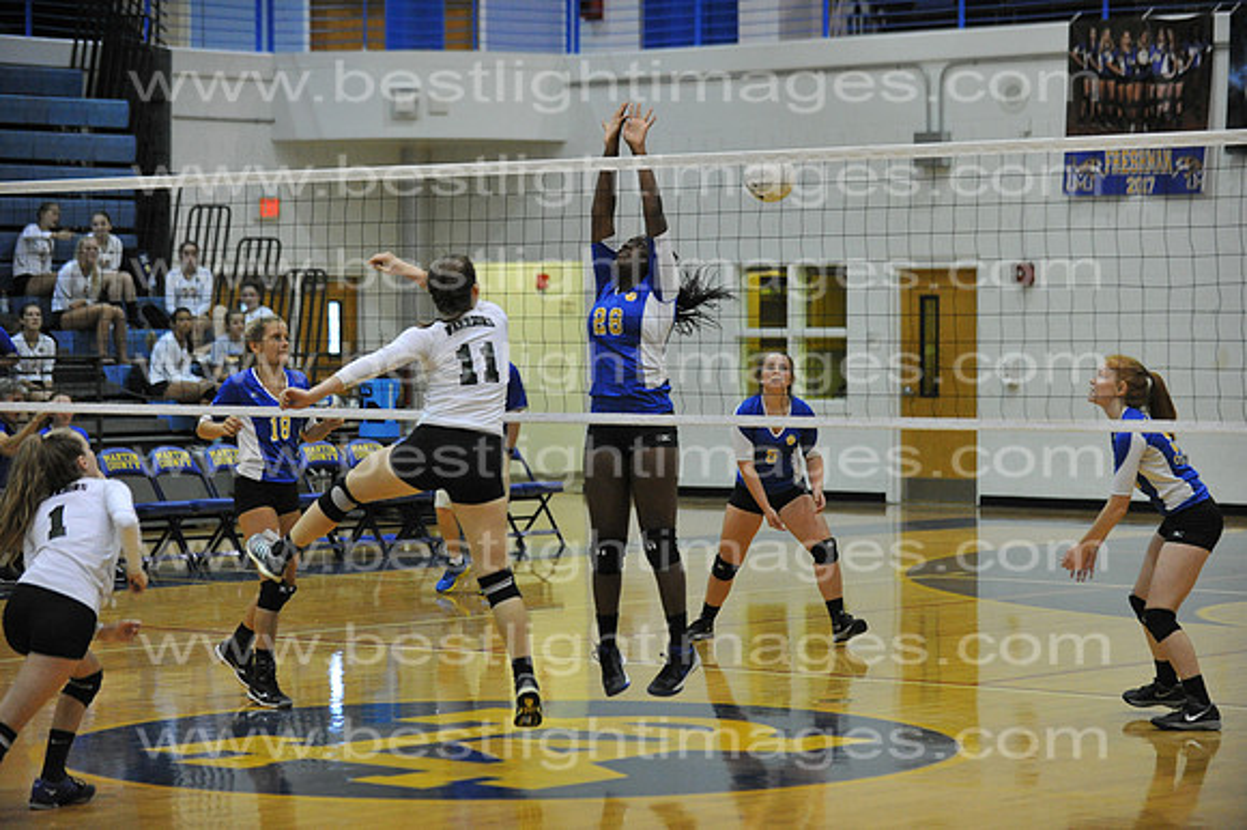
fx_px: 4846
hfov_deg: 14.7
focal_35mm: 140
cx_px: 624
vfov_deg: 9.8
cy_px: 415
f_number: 3.2
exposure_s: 1/800
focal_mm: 140
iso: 8000
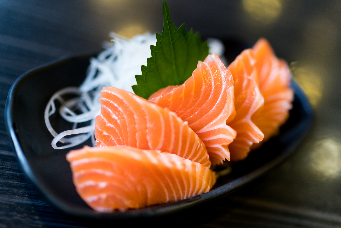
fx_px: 332
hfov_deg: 54.4
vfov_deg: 37.9
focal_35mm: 35
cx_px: 170
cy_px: 114
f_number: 1.4
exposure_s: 1/80
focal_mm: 35
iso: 250
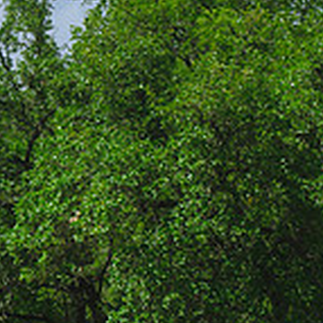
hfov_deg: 6.5
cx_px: -169
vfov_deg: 6.5
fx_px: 2808
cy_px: 384
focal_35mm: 266
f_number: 2.8
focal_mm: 70
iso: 31
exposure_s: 1/1250
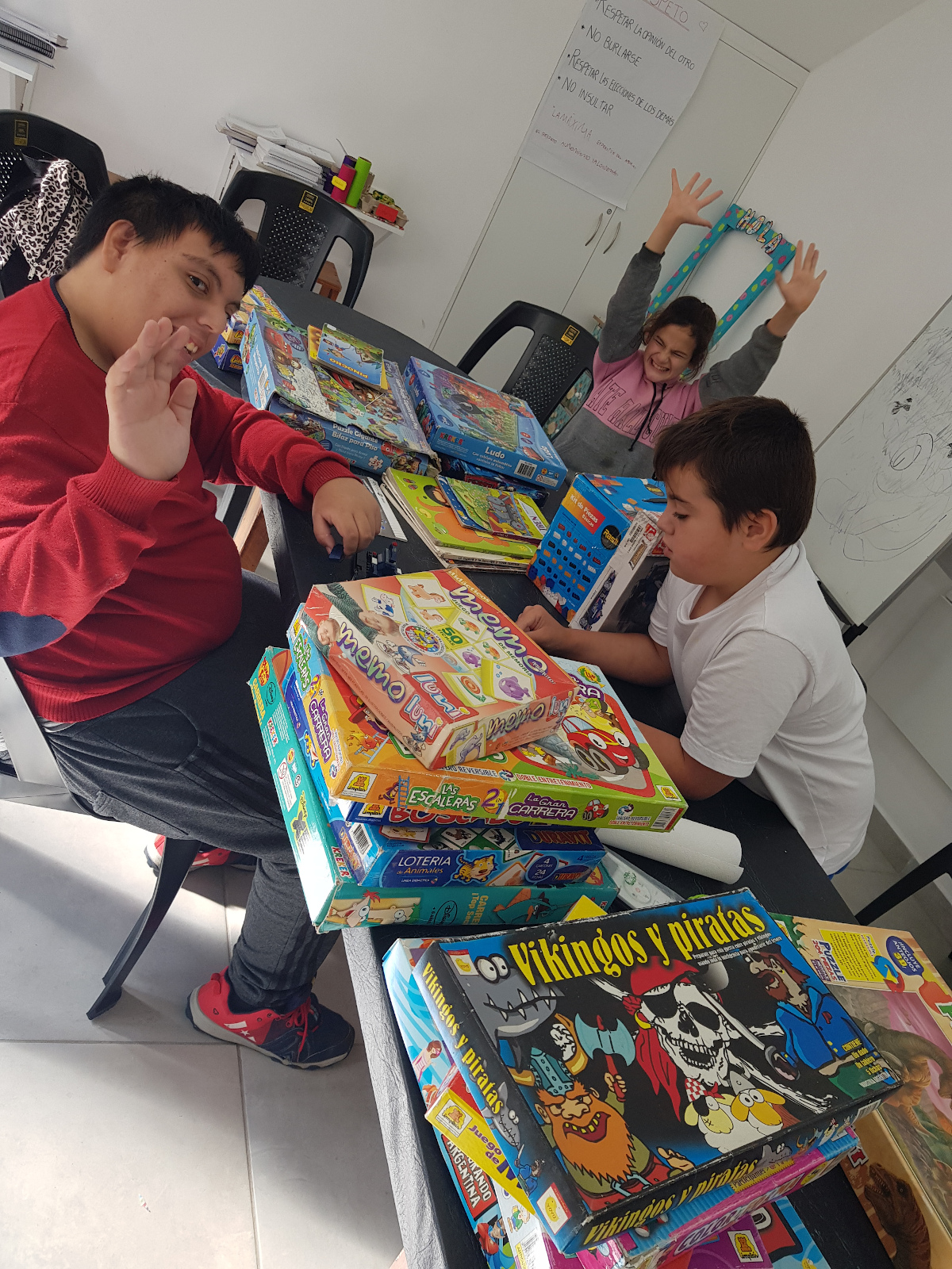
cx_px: 476
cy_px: 634
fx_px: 953
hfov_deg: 53.1
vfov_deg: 67.3
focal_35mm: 26
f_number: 1.7
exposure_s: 1/120
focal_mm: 4.2
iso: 50
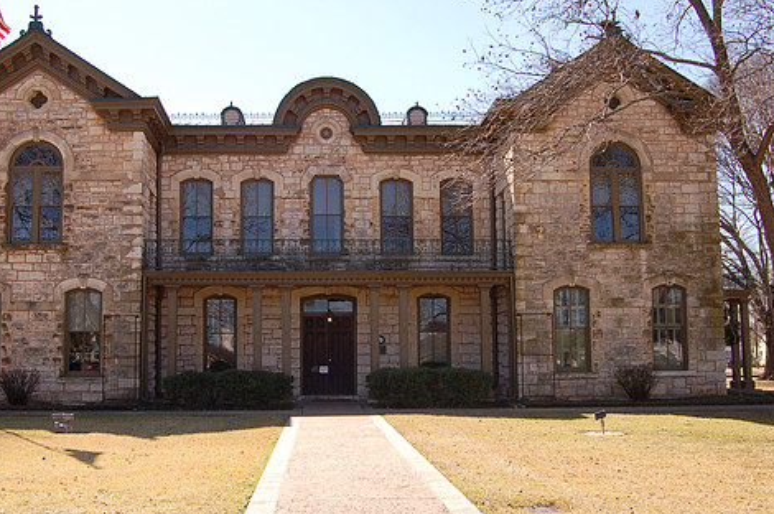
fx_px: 915
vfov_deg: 31.4
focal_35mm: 43
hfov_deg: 45.7
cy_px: 259
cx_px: 336
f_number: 7.1
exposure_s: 1/200
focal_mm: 23
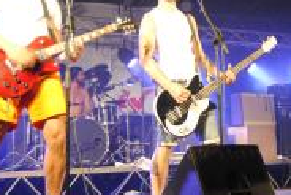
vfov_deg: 16.1
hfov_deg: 23.2
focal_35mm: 85
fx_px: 688
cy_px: 69
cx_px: 269
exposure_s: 1/20
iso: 1600
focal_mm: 26
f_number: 4.5
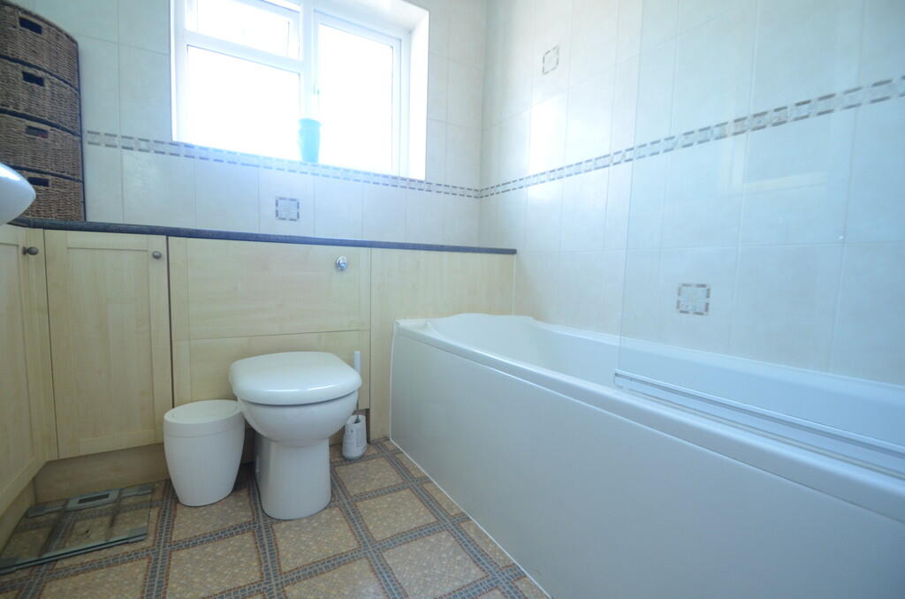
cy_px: 300
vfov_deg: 77.1
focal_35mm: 15
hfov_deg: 100.5
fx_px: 376
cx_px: 452
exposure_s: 1/60
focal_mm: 10
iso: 720
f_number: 4
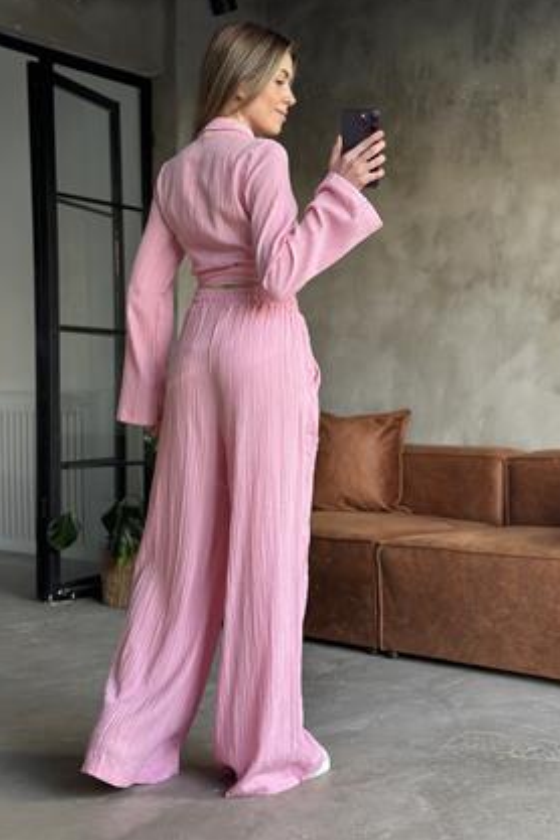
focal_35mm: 51
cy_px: 415
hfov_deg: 26.5
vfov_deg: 38.9
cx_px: 270
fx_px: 1190
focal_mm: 6.86
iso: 160
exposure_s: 1/60
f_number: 1.78
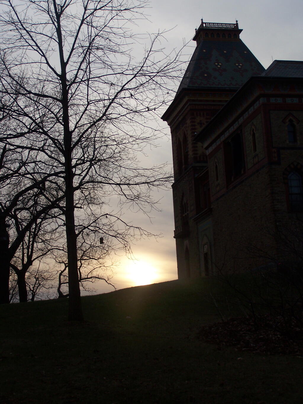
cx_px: 152
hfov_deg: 24.8
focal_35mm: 59
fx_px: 688
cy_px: 202
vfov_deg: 32.7
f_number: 3.1
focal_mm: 9.8
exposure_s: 1/640
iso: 80
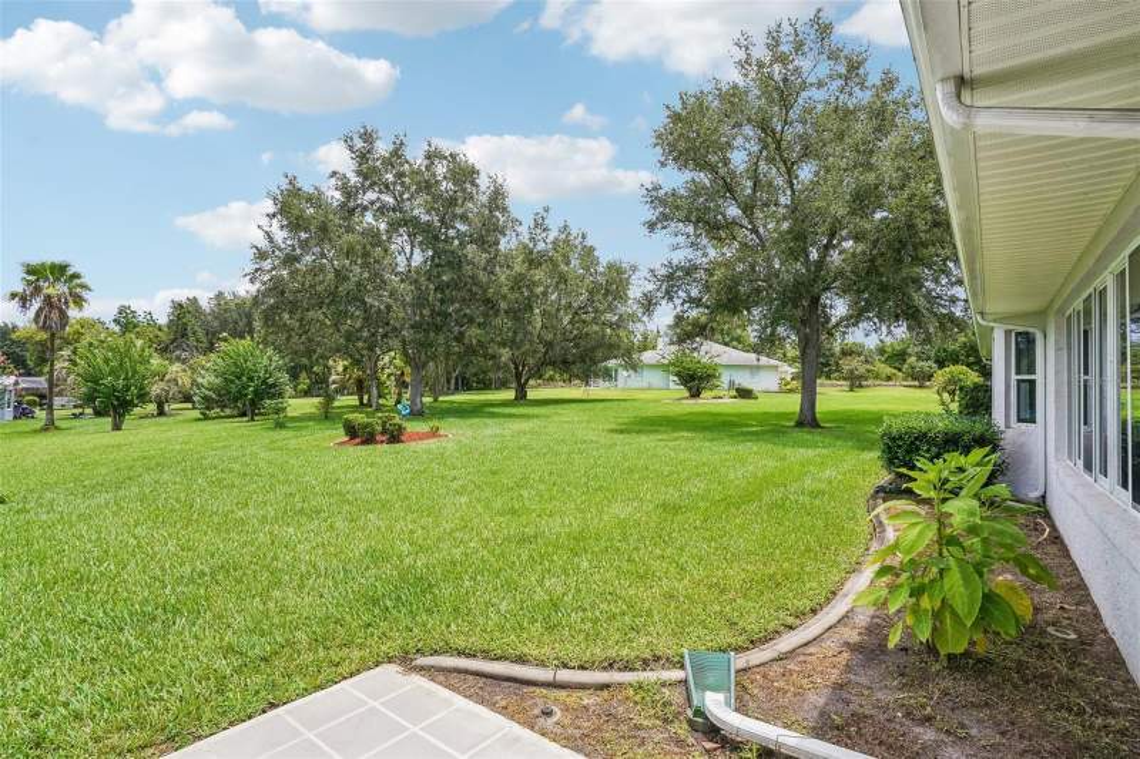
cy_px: 380
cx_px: 570
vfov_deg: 70.4
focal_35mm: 17
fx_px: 538
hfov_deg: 93.3
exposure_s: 1/30
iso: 200
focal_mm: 17
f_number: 20
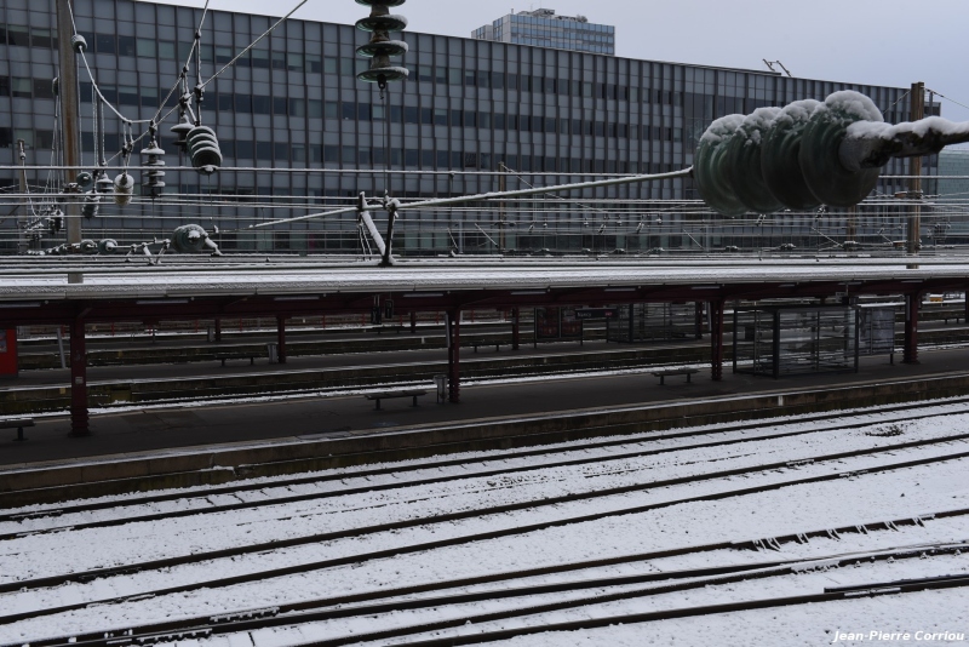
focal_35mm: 38
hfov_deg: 50.7
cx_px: 484
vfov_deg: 35.1
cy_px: 324
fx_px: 1023
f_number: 10
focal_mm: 38
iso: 100
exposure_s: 1/100
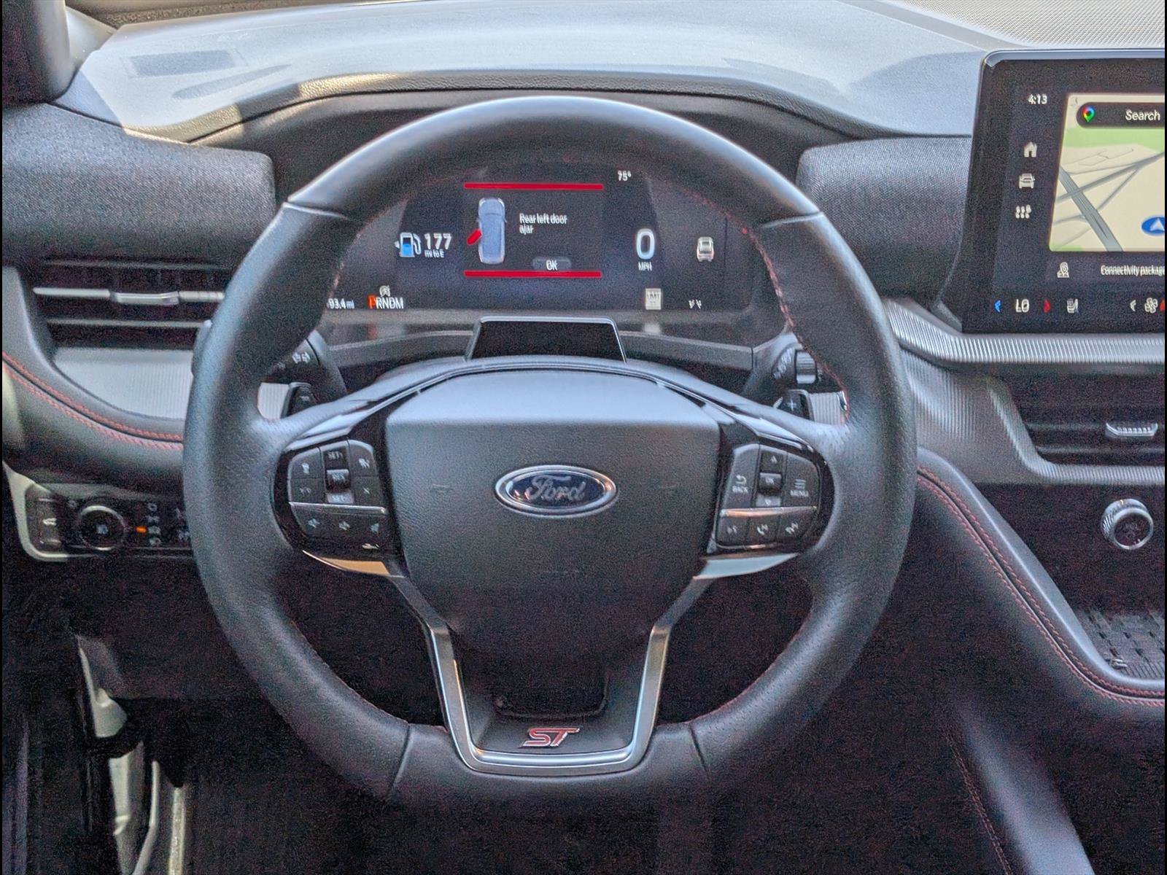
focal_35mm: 49
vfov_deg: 29.7
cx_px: 584
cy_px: 438
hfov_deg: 38.9
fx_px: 1652
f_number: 1.68
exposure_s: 1/102
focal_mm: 6.9
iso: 23
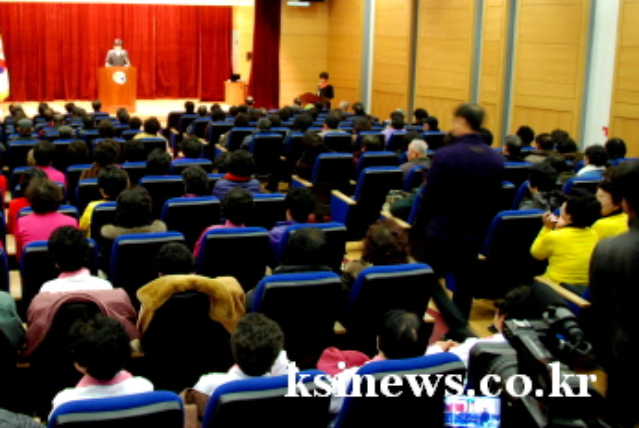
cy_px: 137
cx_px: 183
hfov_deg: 48.1
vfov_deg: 34.0
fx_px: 693
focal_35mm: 39
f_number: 3.5
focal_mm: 18
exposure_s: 1/10
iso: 800
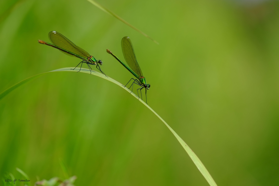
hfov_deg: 6.9
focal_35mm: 300
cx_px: 140
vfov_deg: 4.6
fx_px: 2325
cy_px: 93
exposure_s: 1/480
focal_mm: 200
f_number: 5.6
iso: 200
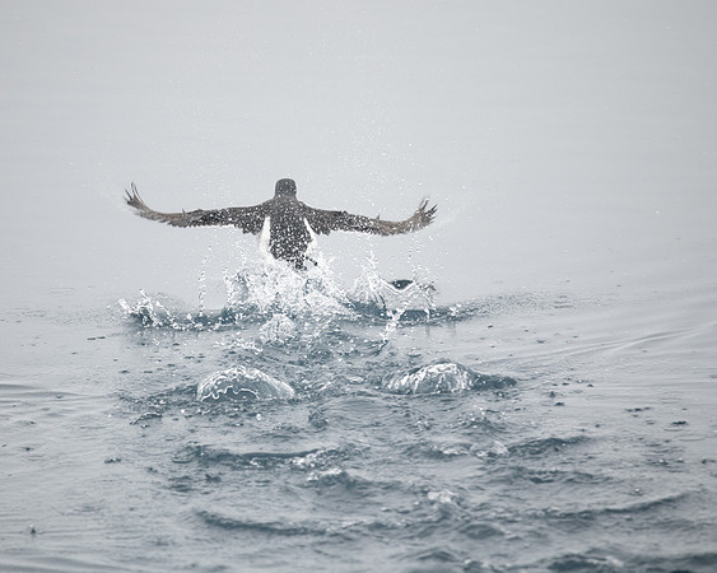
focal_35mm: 743
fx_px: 15772
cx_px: 321
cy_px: 258
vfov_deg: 2.1
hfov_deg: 2.6
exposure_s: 1/1000
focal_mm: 600
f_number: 6.3
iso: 800
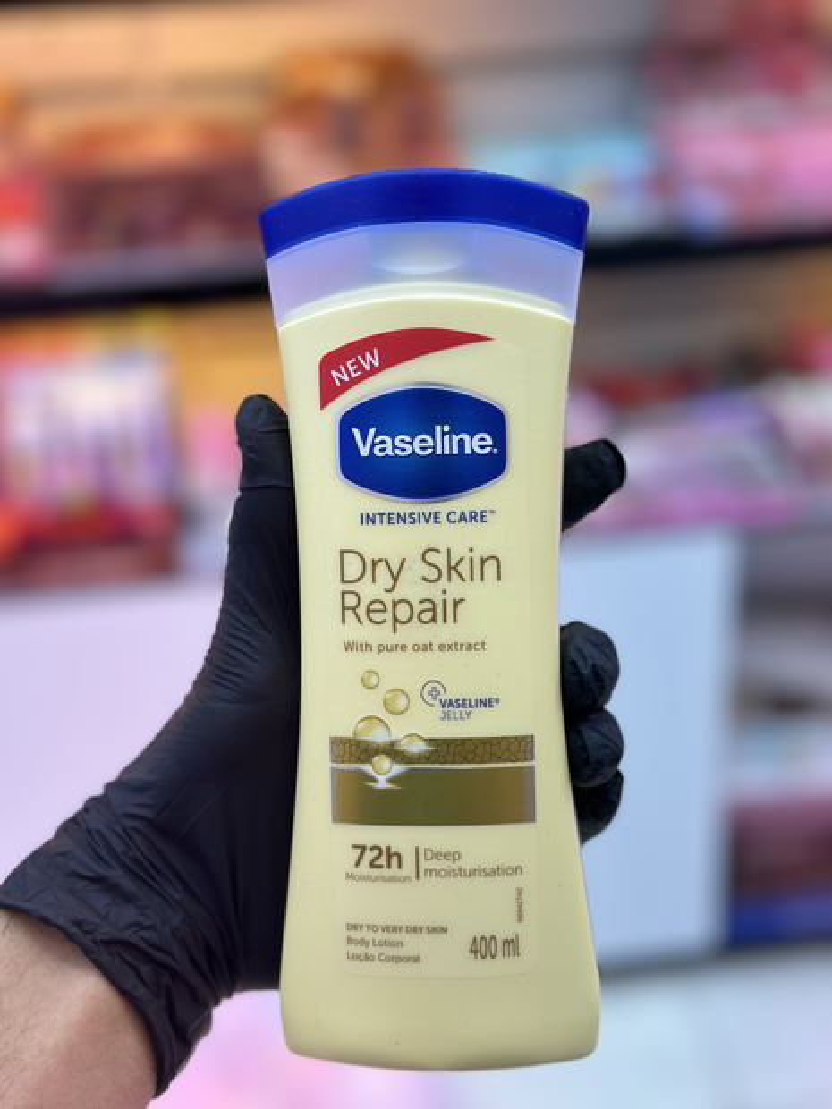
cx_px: 416
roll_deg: +2.6
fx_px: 1538
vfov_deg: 39.7
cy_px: 554
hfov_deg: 30.3
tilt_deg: -28.4
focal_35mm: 48
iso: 80
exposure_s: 1/227
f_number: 1.78
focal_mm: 6.86
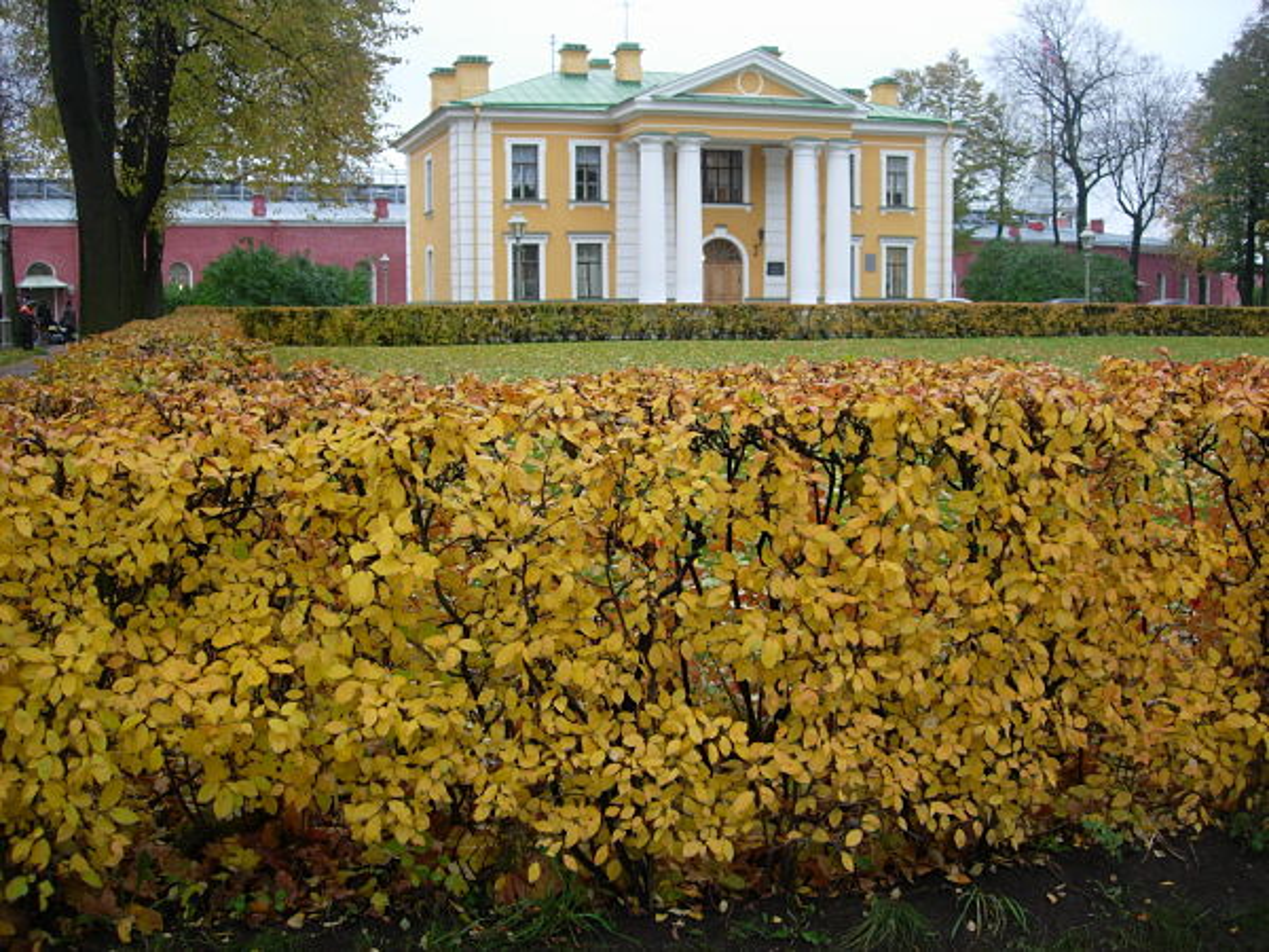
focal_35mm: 38
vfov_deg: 37.7
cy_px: 476
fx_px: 1393
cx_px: 634
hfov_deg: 49.0
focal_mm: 7.8
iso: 64
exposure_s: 1/55.3
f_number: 2.8
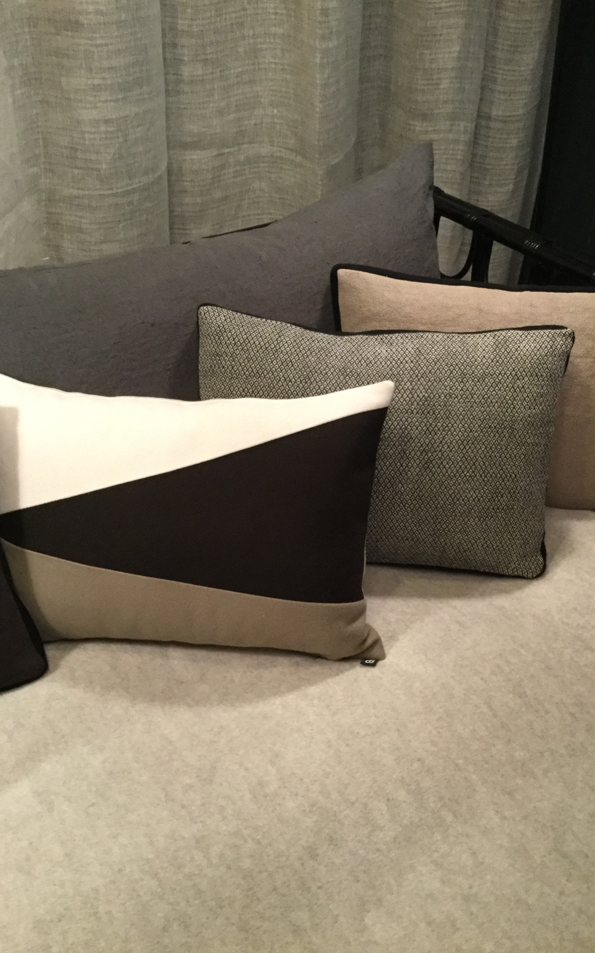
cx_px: 337
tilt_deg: -36.5
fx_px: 856
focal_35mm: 33
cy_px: 476
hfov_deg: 38.3
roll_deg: -0.6
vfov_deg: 58.1
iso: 200
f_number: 2.4
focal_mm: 3.3
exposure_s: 1/17
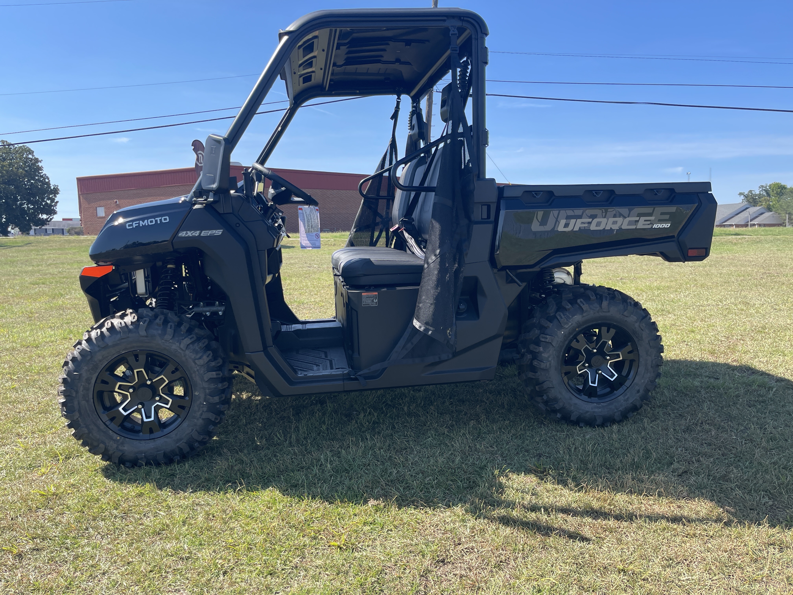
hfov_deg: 69.4
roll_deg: +4.6
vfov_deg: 54.9
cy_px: 298
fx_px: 573
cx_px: 396
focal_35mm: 25
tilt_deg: -6.0
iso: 32
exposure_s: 1/1534
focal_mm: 5.1
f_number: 1.6
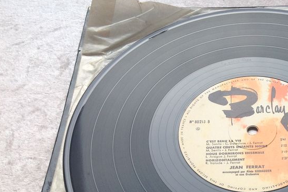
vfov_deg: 20.2
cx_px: 259
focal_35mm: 66
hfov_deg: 29.3
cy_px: 168
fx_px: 528
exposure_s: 1/150
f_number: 2.4
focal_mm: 4.28
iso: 50
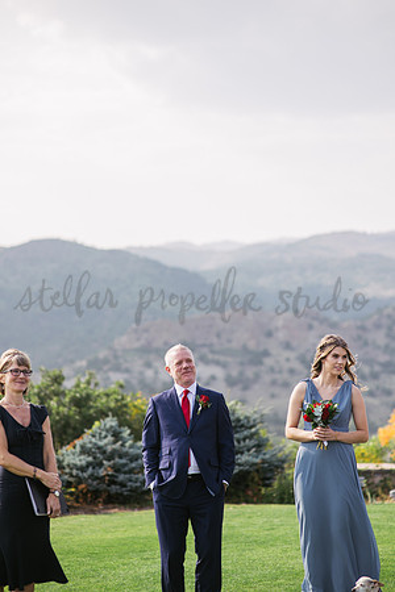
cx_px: 198
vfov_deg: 23.9
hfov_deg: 16.1
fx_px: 1399
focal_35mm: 85
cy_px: 296
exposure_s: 1/2000
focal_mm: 85
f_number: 2.2
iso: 160
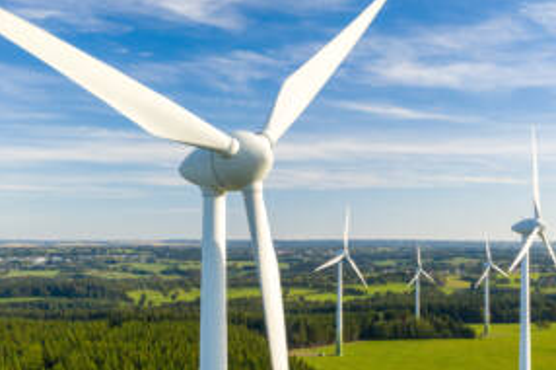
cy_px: 229
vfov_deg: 27.4
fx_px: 756
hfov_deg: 40.3
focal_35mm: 49
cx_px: 313
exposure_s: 1/160
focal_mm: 10.3
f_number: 4.5
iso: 100
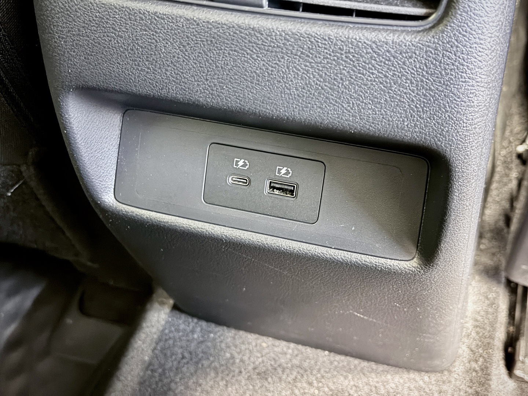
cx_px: 264
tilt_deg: -40.7
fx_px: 732
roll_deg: +1.9
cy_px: 198
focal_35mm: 48
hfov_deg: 39.7
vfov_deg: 30.3
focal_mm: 6.76
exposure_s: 1/2
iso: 640
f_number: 1.78
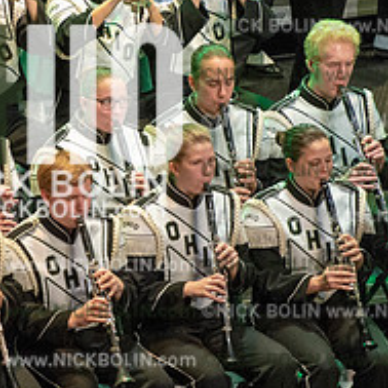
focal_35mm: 520
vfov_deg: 3.4
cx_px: 37
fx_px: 6594
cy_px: 121
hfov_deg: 3.4
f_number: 2.8
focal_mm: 200
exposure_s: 1/1600
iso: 8000
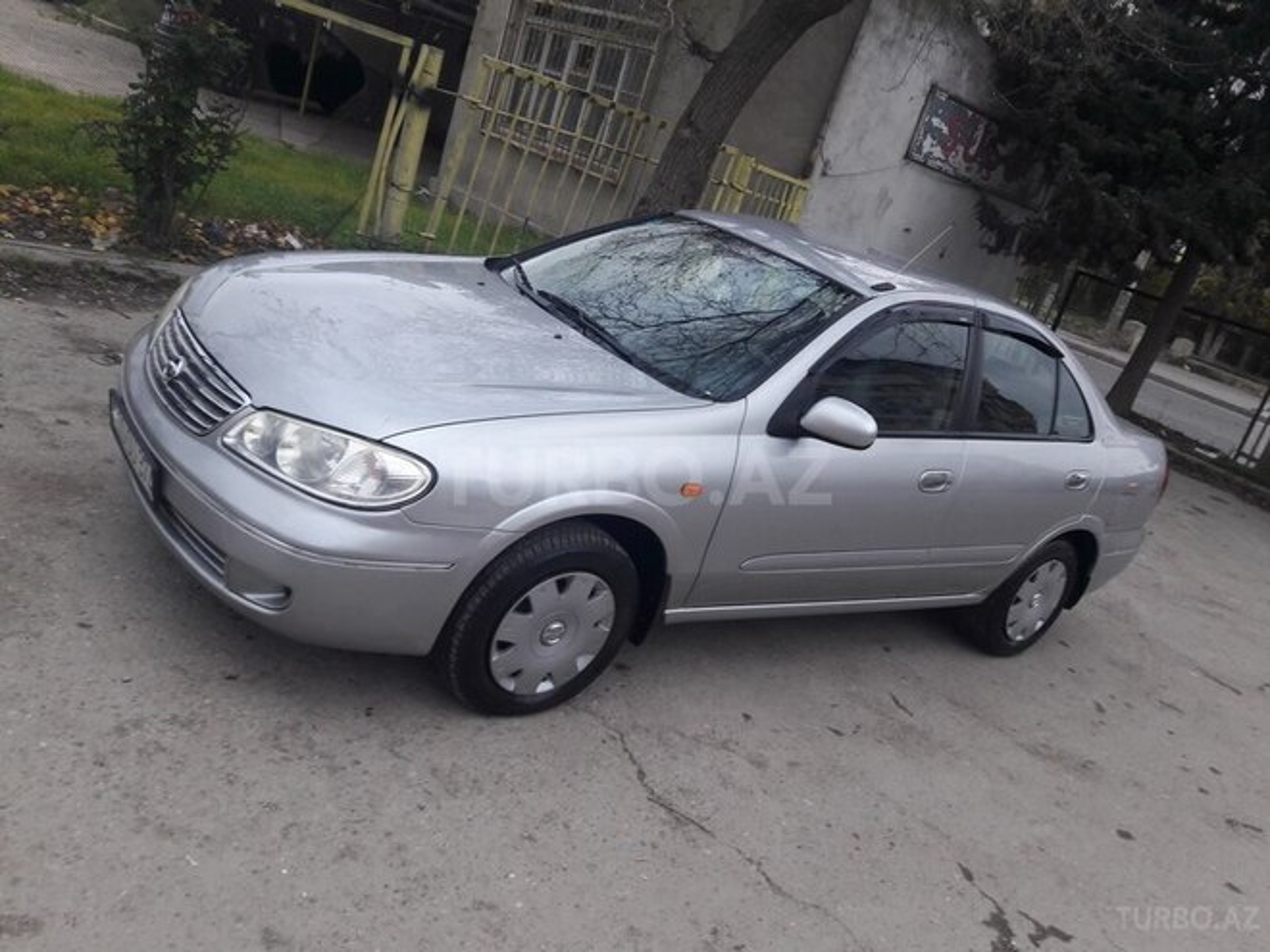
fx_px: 1027
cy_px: 476
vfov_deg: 49.7
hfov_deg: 63.4
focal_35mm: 28
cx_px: 635
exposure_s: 1/33
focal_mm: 3.7
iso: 64
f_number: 1.9
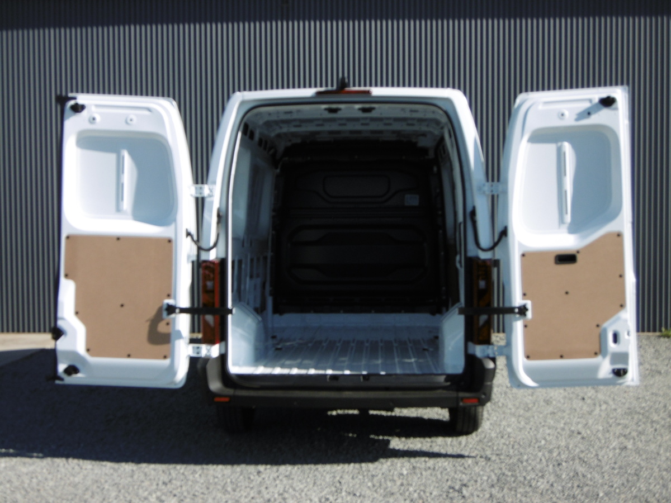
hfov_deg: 43.9
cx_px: 336
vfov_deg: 33.6
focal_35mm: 43
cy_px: 252
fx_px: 834
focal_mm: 7.7
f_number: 3.8
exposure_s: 1/800
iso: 100
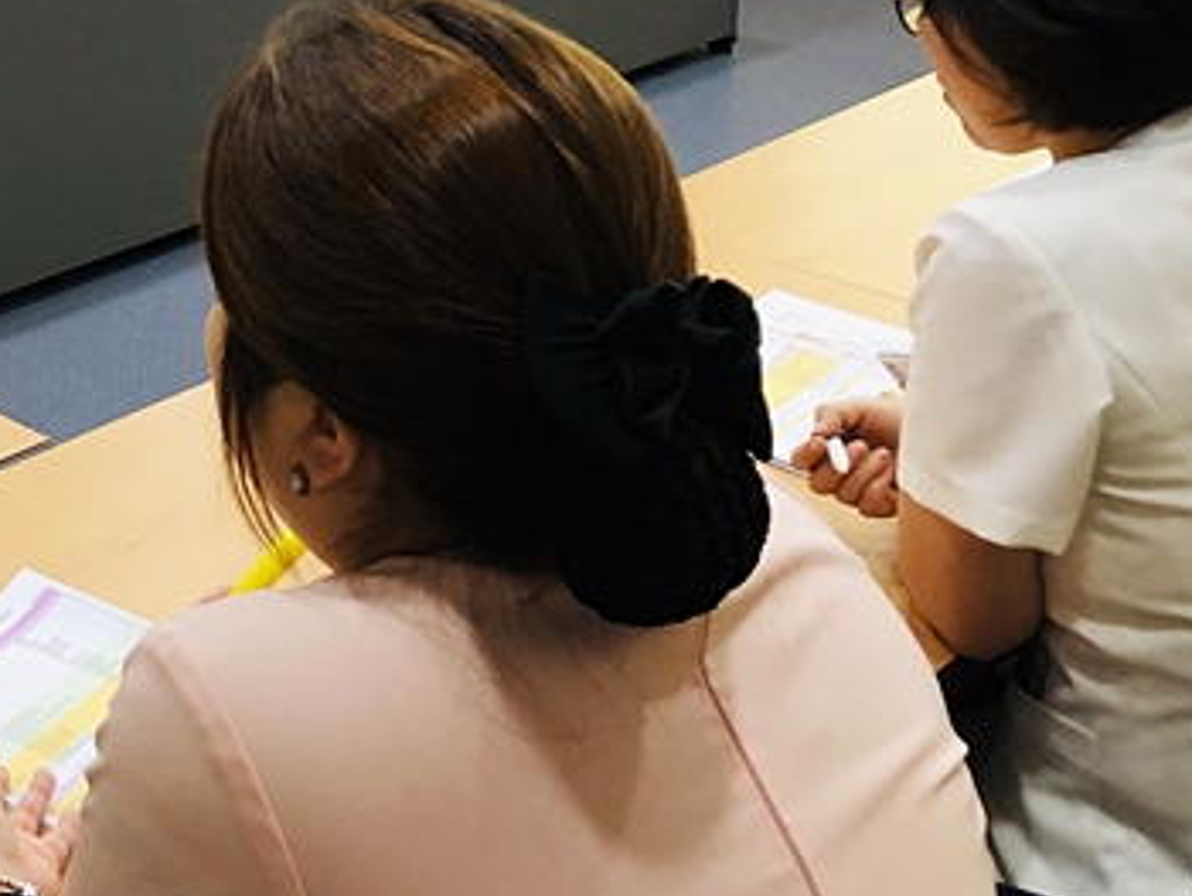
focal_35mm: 64
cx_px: -153
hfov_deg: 27.4
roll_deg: +1.5
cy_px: -58
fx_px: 2205
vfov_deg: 21.9
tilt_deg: -13.9
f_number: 1.8
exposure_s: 1/15
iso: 50
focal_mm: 4
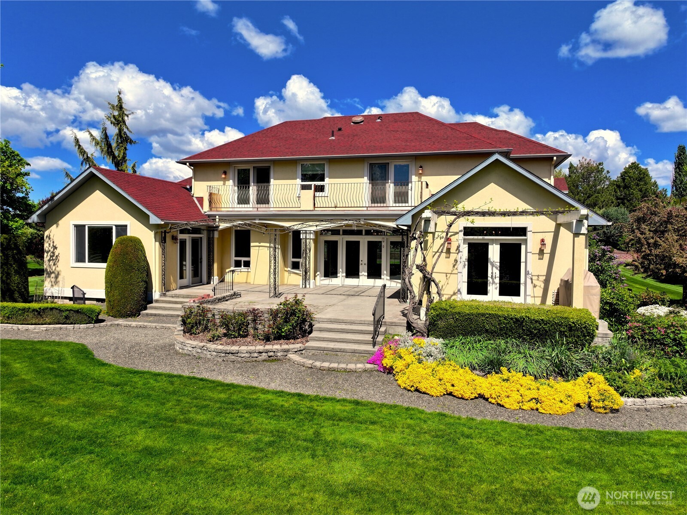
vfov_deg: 56.8
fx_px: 476
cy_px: 258
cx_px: 344
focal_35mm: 24
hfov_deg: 71.6
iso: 100
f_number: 2.8
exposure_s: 1/2000
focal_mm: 12.29
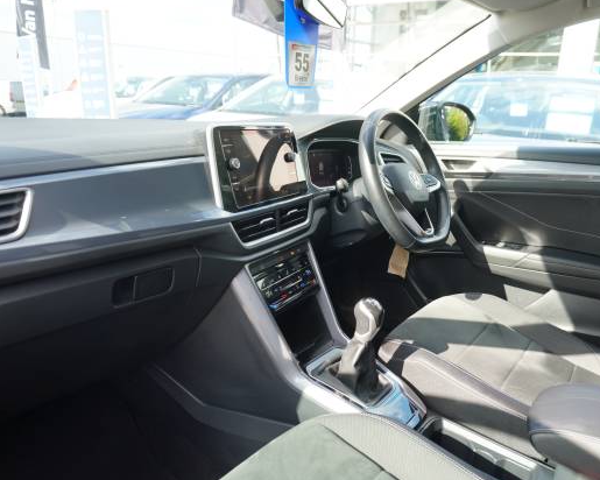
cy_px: 237
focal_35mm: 28
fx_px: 497
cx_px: 315
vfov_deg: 51.5
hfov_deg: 62.2
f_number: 4
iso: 125
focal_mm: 16
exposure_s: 1/60
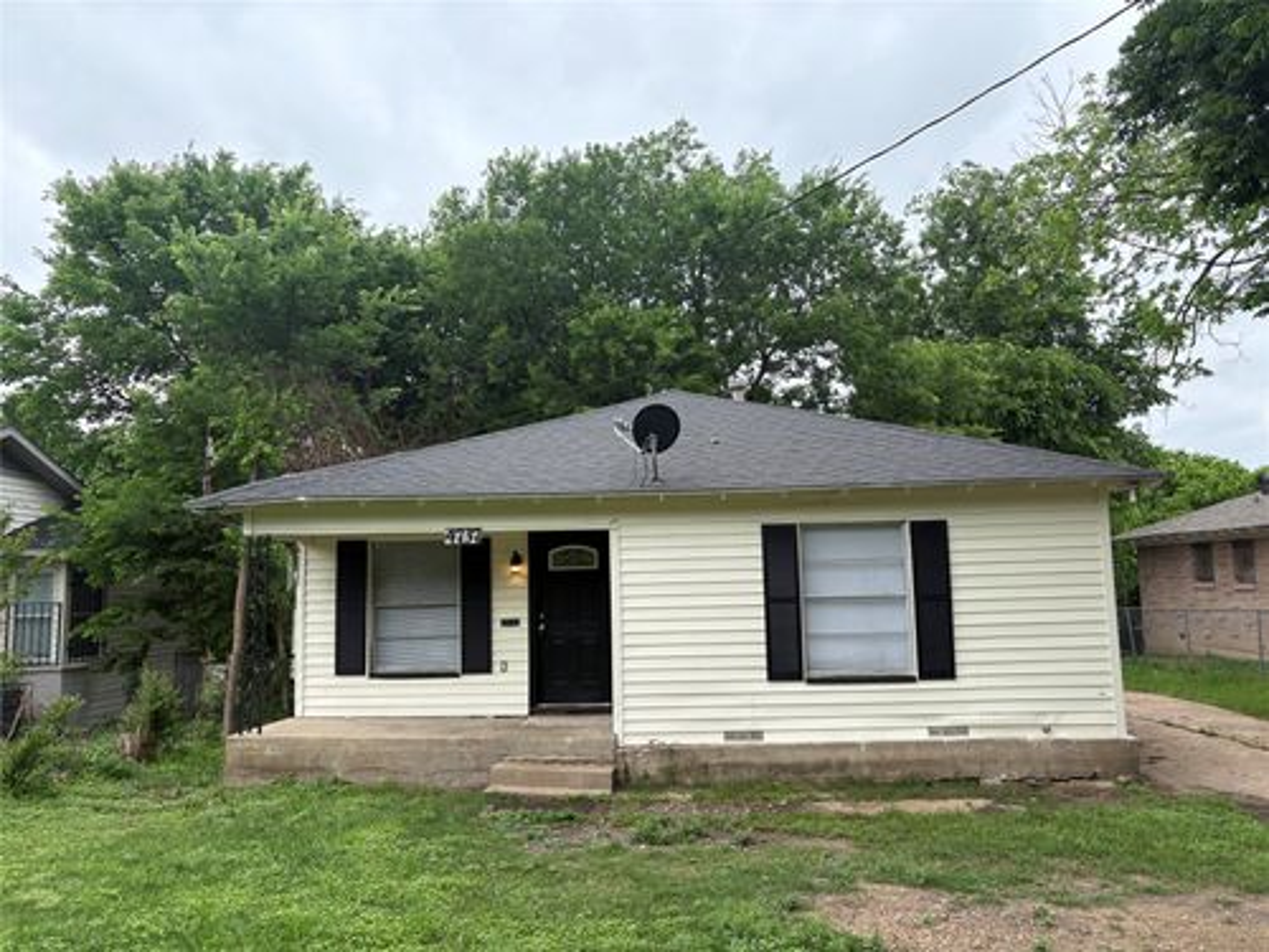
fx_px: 953
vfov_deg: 53.1
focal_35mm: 26
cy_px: 476
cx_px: 634
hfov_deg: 67.3
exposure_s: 1/1155
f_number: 1.6
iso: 64
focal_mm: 5.96
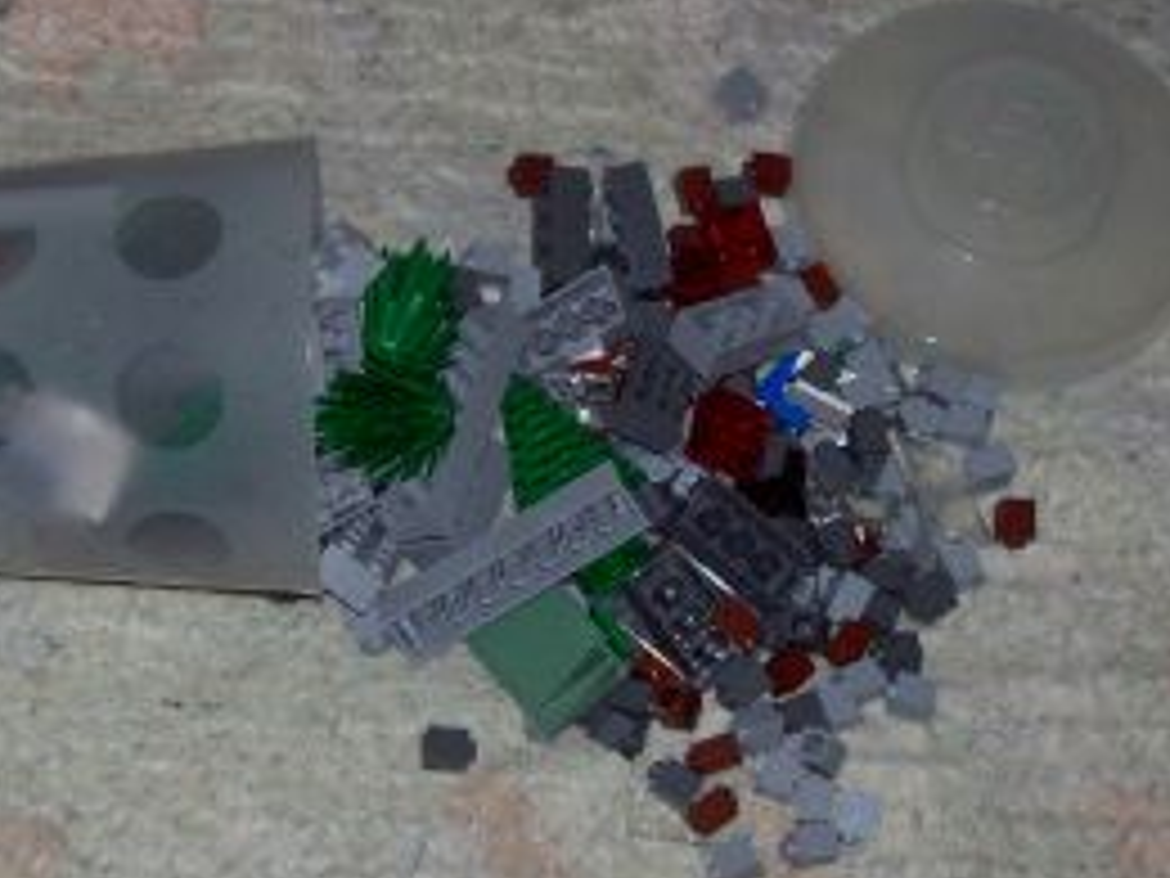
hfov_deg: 22.6
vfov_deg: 17.2
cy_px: 362
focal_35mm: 86
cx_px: 360
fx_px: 2907
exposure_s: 1/83.6
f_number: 3.4
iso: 140
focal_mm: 9.4
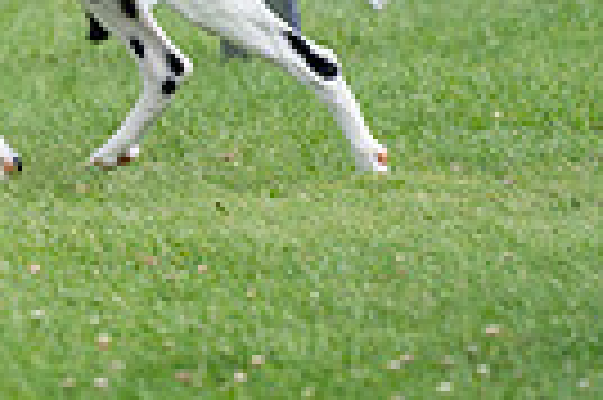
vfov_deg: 1.9
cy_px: -434
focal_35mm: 703
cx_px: -369
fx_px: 11761
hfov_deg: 2.9
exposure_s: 1/500
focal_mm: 162
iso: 100
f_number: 2.8
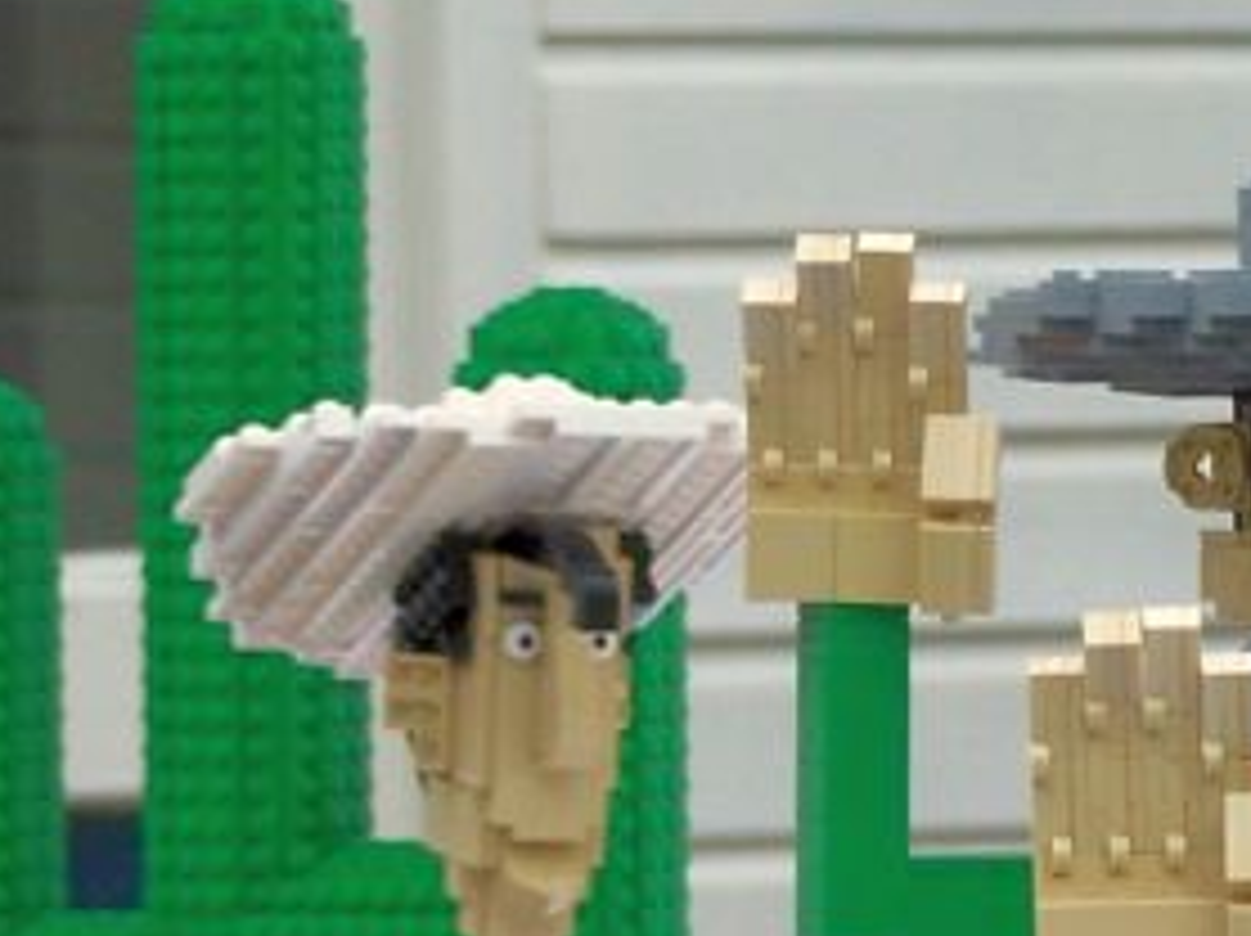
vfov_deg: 3.4
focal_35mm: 431
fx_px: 15563
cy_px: 1485
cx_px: 1341
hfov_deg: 4.6
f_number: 3.2
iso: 80
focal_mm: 19.4
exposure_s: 1/350
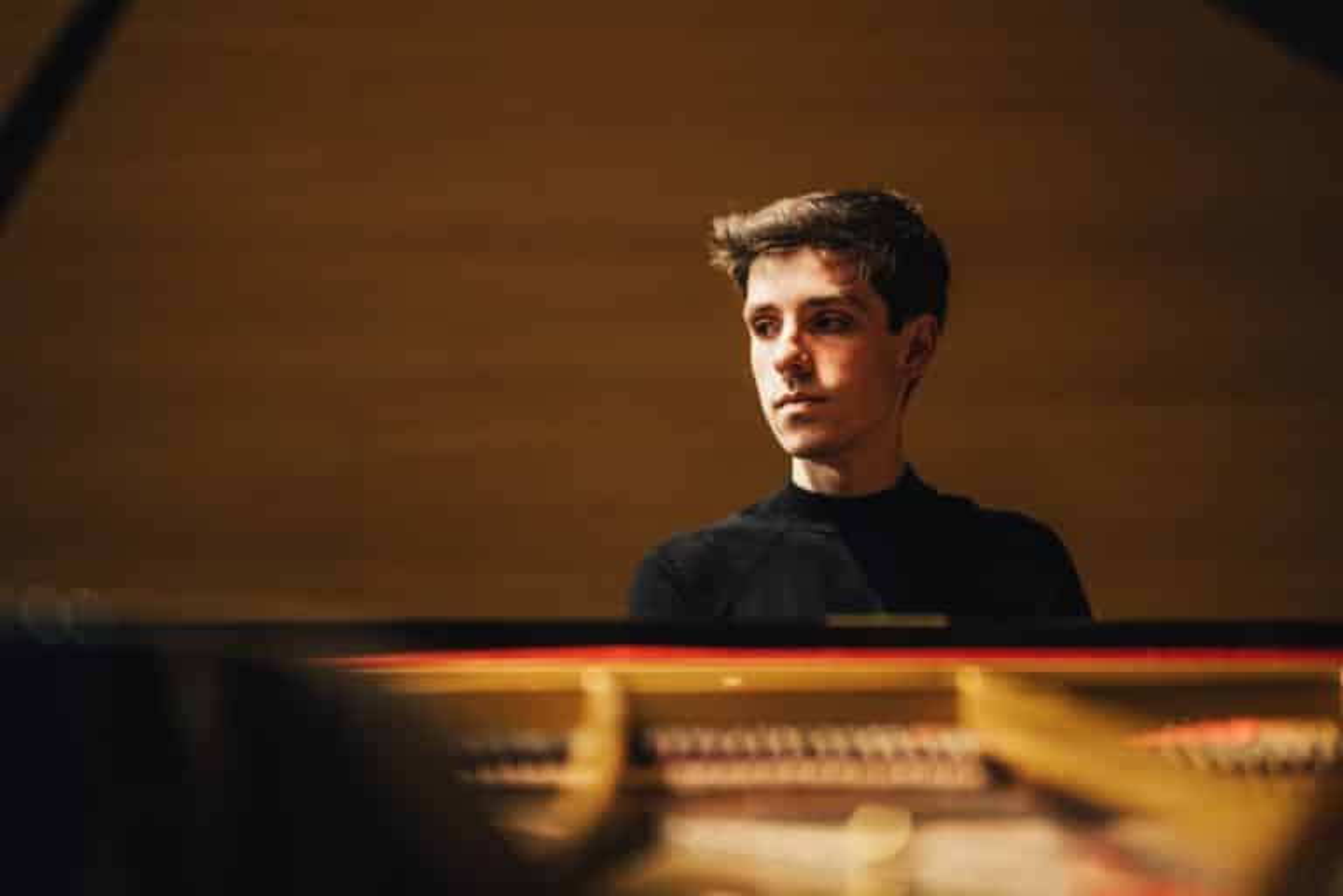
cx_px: 672
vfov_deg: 16.1
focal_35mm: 85
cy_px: 448
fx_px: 3171
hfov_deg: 23.9
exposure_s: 1/160
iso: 200
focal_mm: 85
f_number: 1.2
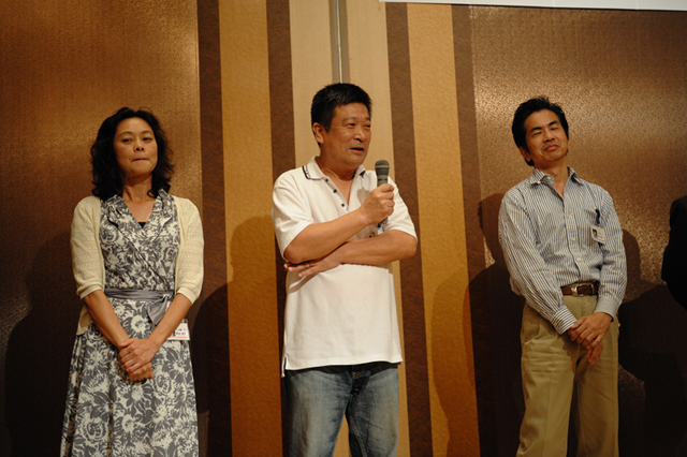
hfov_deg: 41.1
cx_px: 344
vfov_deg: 28.0
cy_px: 228
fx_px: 915
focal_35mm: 48
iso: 1400
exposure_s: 1/125
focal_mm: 48
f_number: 2.8
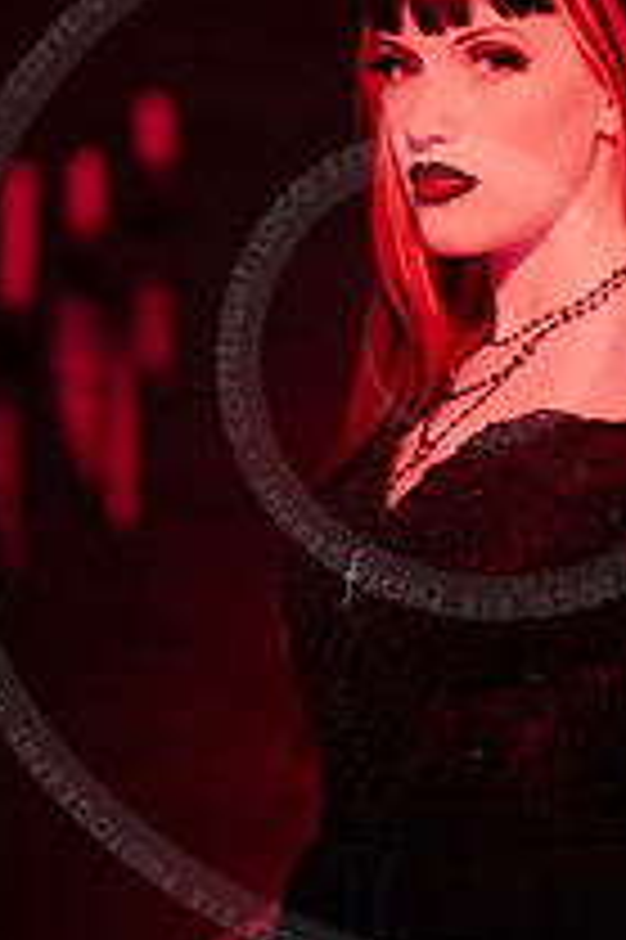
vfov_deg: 11.2
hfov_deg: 7.5
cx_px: 509
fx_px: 4781
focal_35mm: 183
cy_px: 427
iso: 320
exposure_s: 1/320
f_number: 1.2
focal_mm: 85
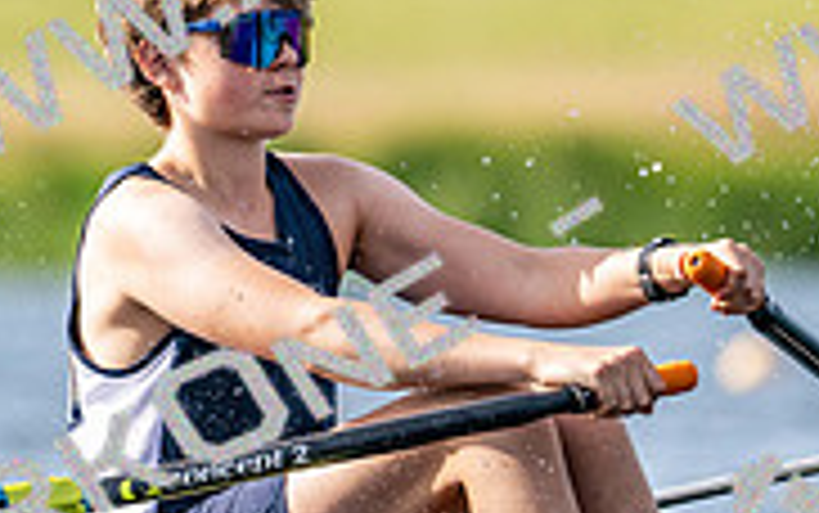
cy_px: 241
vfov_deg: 1.0
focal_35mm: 1297
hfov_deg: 1.6
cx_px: 346
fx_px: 28967
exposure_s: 1/2500
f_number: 4.5
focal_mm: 400
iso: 450
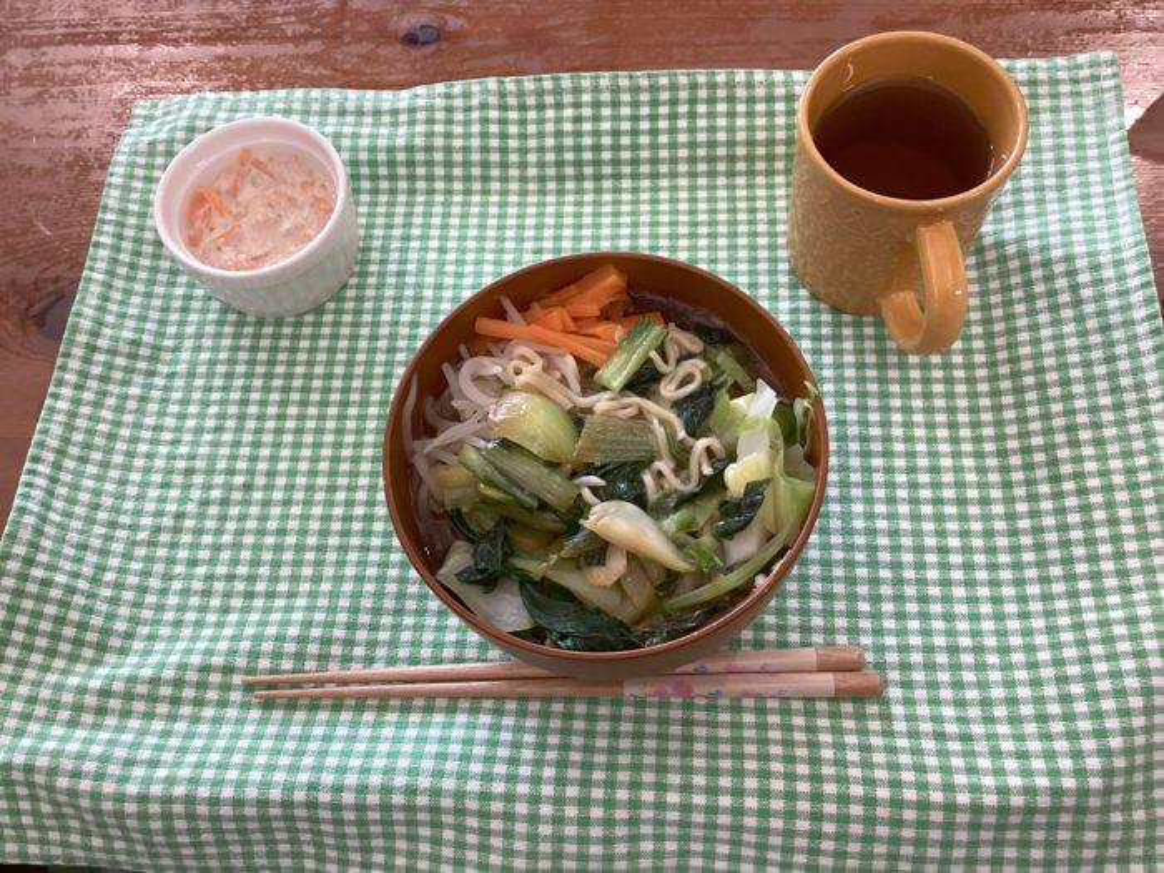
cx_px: 582
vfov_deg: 45.4
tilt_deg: -68.3
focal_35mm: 31
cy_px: 436
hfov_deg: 58.4
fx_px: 1042
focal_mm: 3.3
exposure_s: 1/60
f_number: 2.4
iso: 160
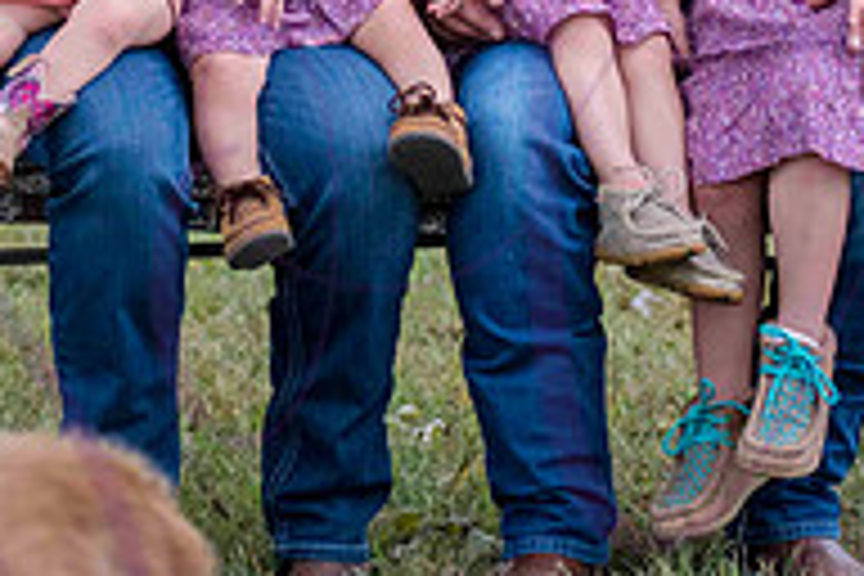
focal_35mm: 242
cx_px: 400
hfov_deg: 8.5
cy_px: -155
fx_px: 5808
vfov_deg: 5.6
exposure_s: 1/640
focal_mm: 80
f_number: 3.2
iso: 400
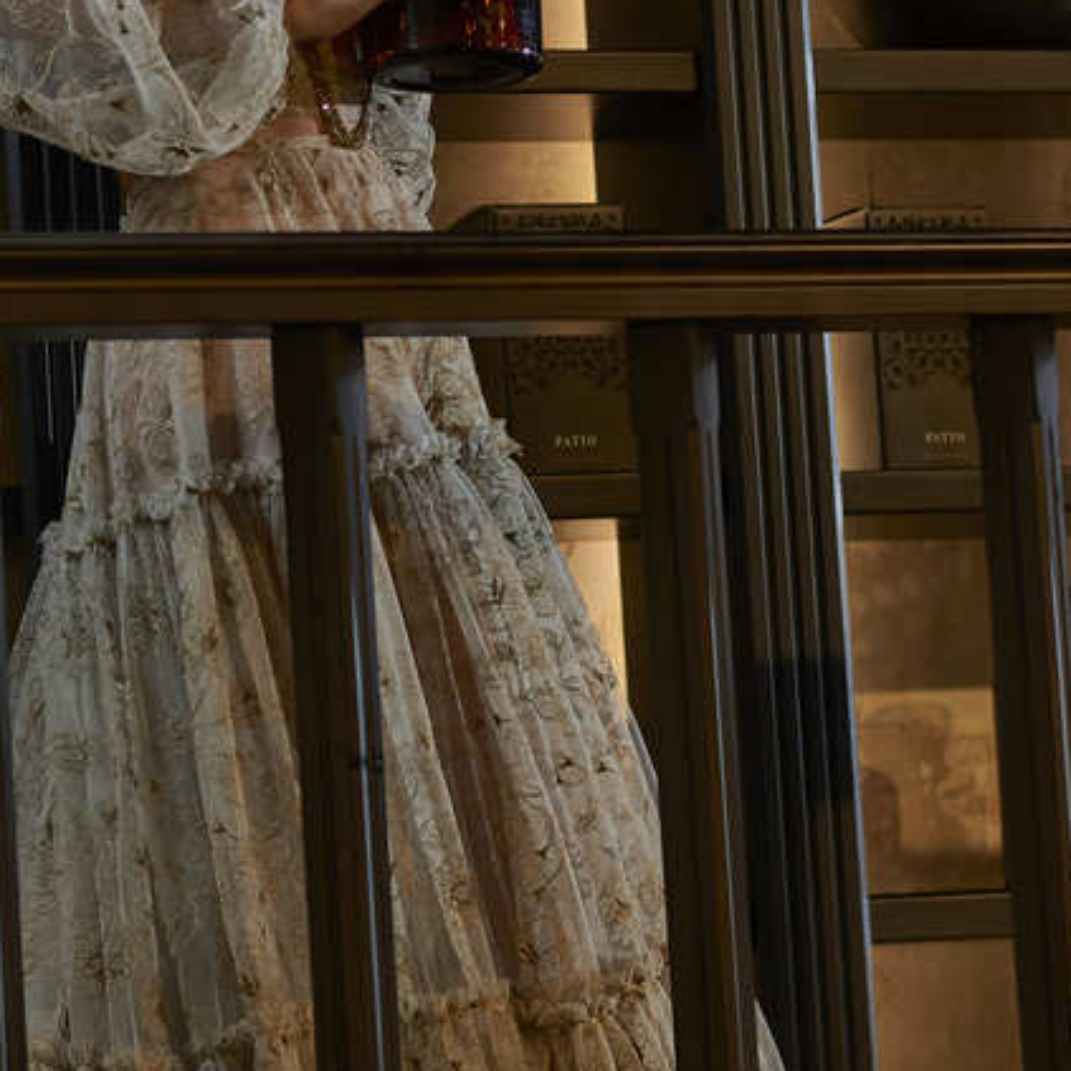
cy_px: 414
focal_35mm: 164
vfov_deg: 10.7
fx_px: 5741
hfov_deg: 10.6
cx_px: 296
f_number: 3.2
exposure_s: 1/200
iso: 400
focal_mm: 85
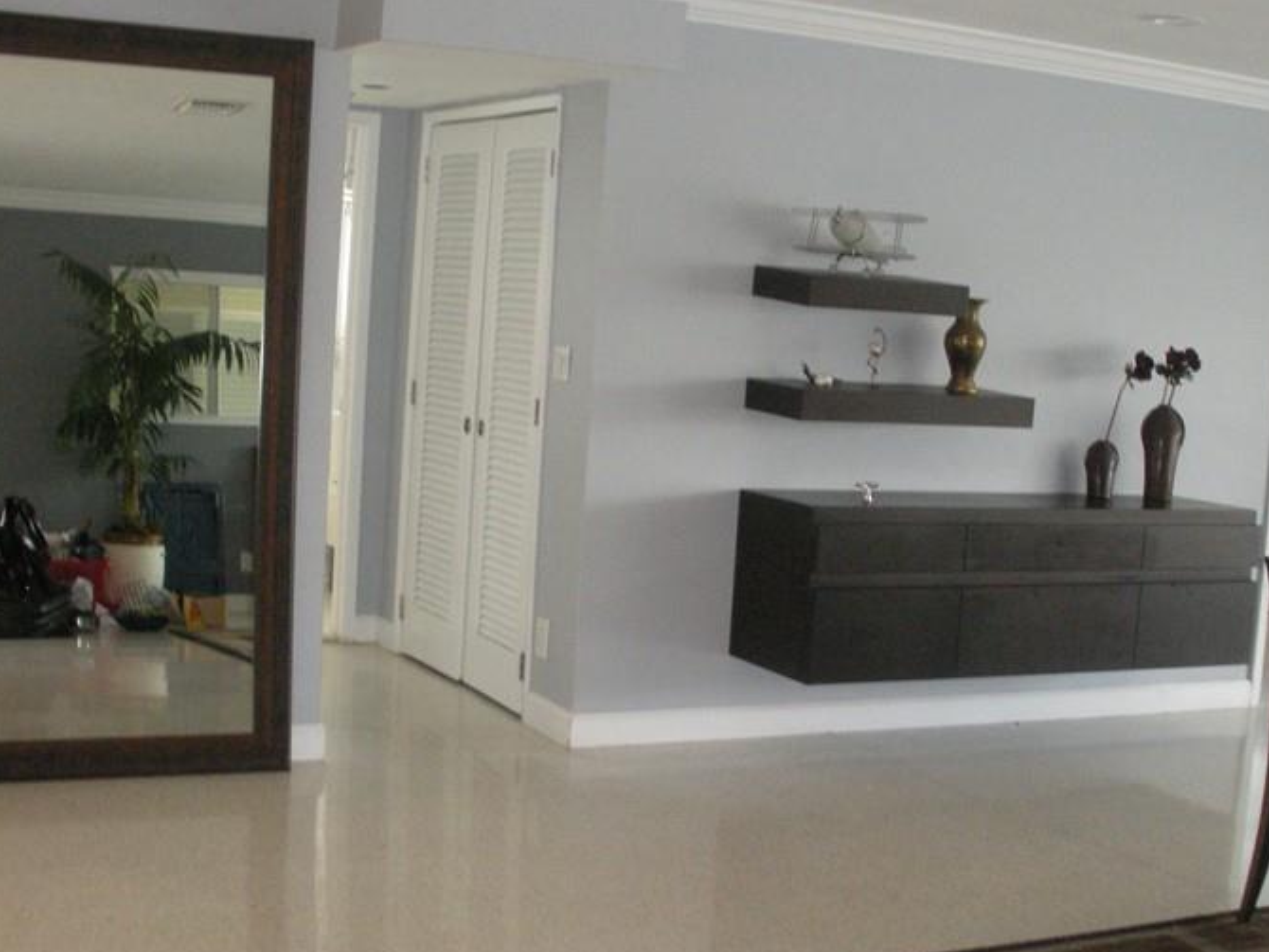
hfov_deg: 34.7
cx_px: 807
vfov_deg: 26.6
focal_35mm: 55
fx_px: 2017
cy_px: 511
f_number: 3.5
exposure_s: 1/53
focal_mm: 6.3
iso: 286
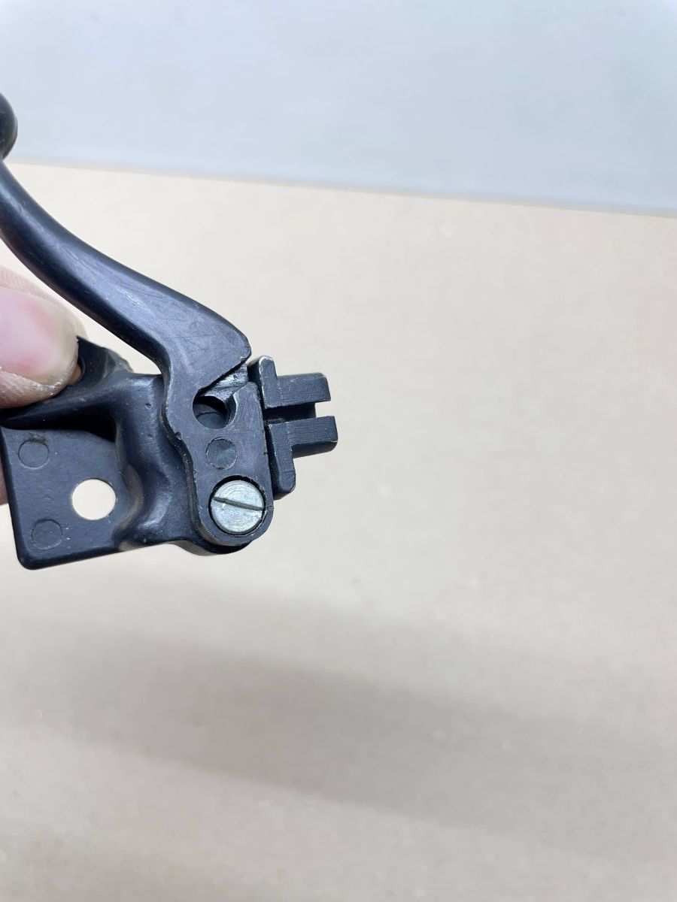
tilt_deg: -64.7
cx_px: 338
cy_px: 451
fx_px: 678
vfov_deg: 67.3
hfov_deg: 53.1
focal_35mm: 26
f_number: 1.6
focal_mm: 4.2
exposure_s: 1/100
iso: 80
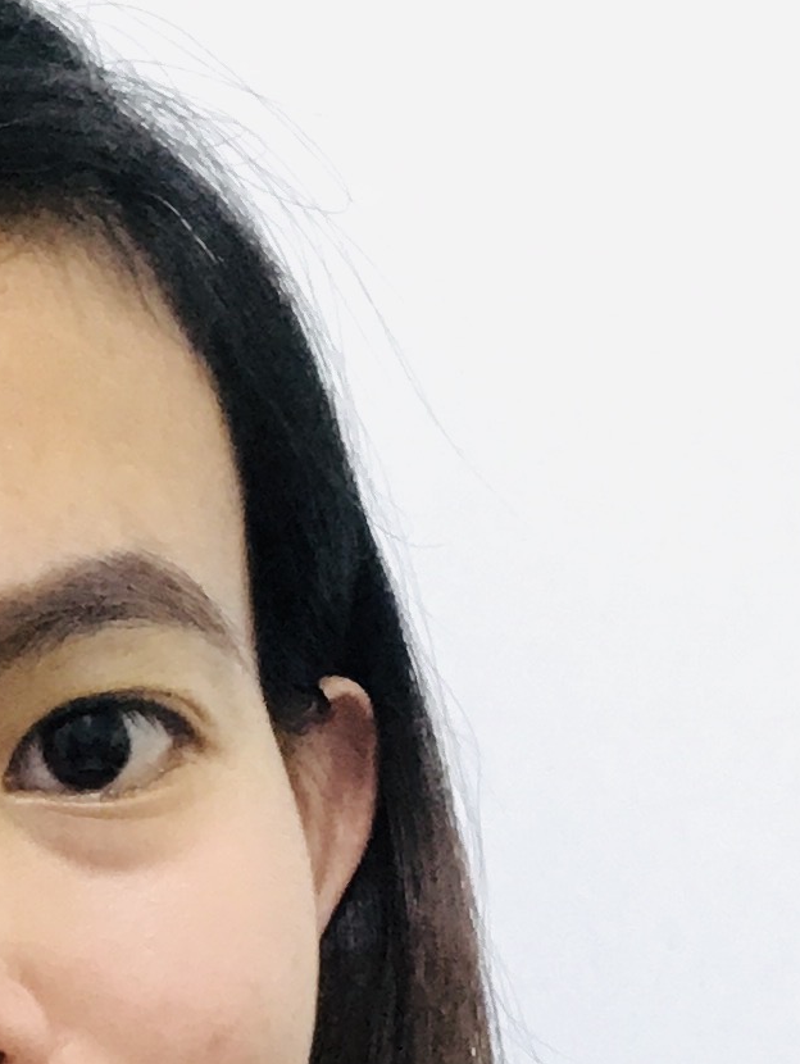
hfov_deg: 12.3
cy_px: 1229
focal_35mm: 119
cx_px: -78
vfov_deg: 16.0
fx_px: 3661
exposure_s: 1/20
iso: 200
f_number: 2.2
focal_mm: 2.87
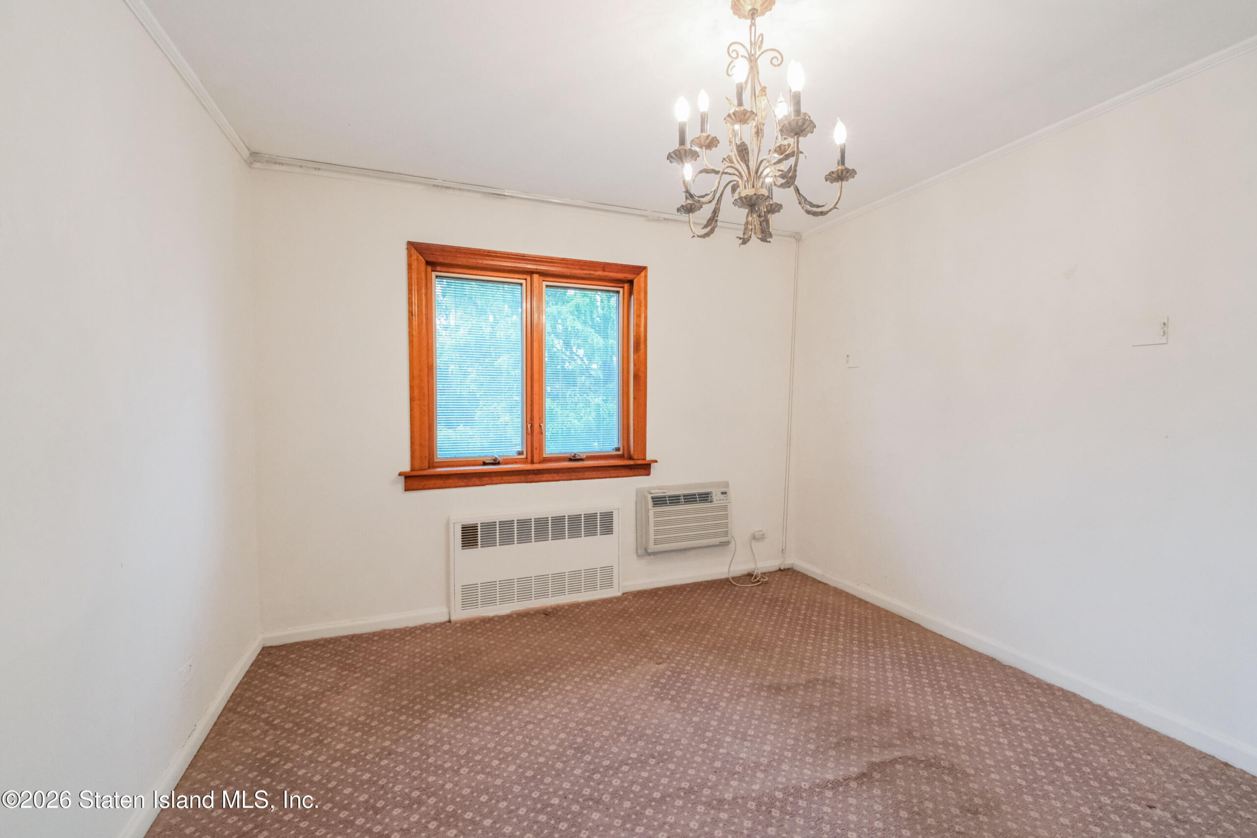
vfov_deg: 77.3
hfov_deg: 100.4
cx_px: 628
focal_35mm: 15
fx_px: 524
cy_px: 419
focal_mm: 10
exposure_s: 1/60
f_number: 6.4
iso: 2000
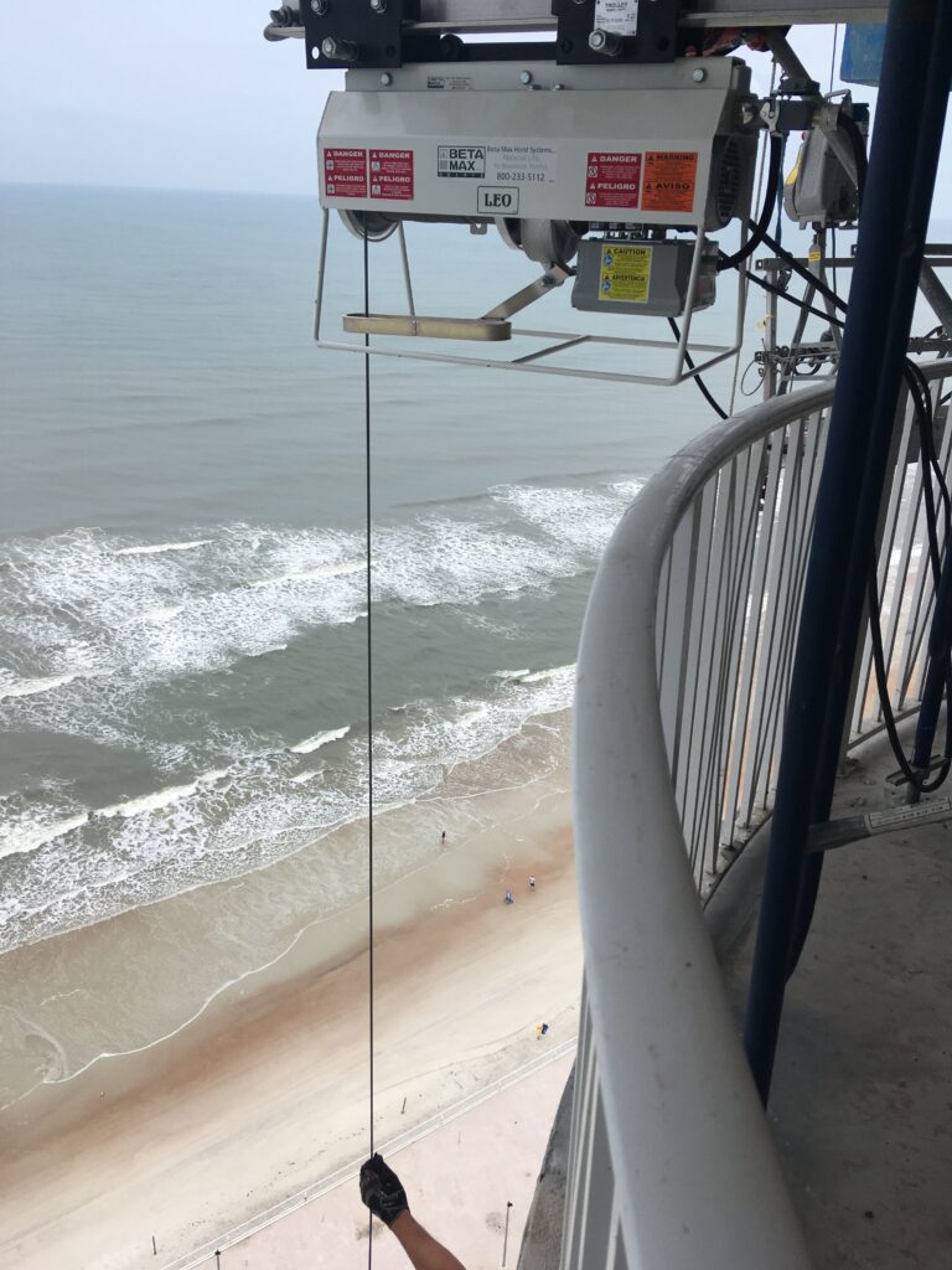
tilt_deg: -23.6
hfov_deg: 48.2
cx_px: 476
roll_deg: -1.4
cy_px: 635
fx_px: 1063
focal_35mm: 29
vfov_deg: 61.7
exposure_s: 1/2198
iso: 25
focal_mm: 4.15
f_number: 2.2
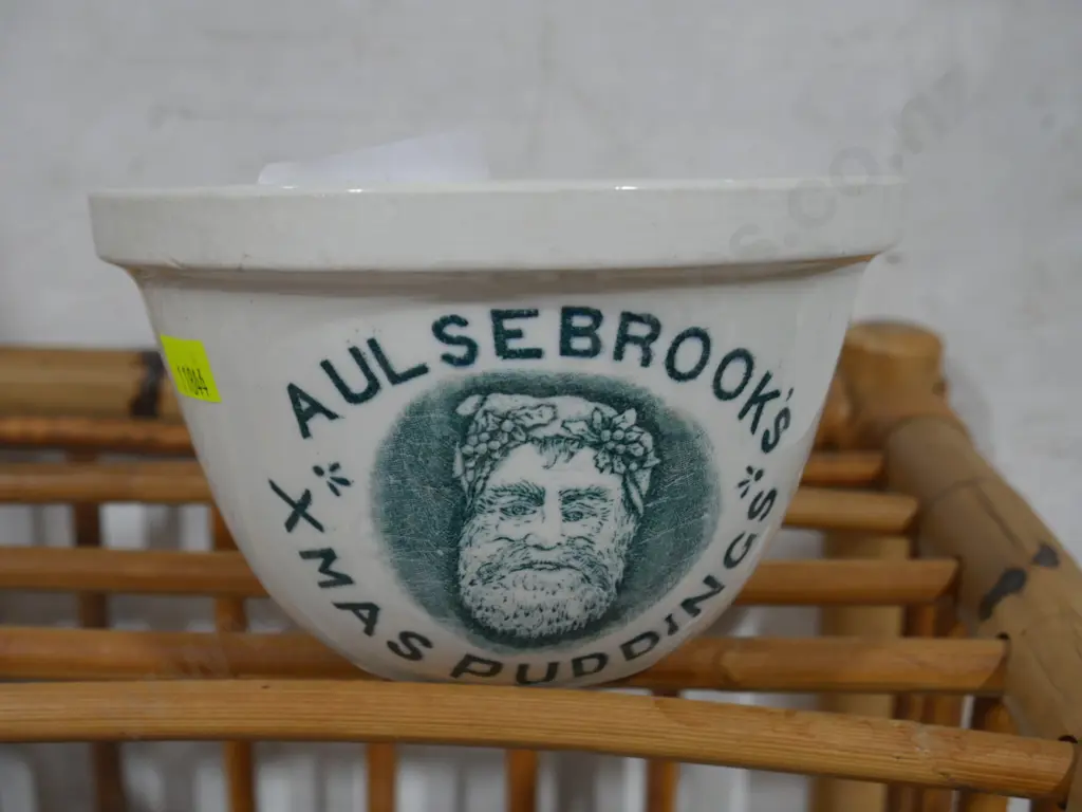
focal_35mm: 50
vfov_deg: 29.1
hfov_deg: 38.2
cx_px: 541
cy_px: 406
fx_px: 1563
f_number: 5.6
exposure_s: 1/60
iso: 800
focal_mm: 25
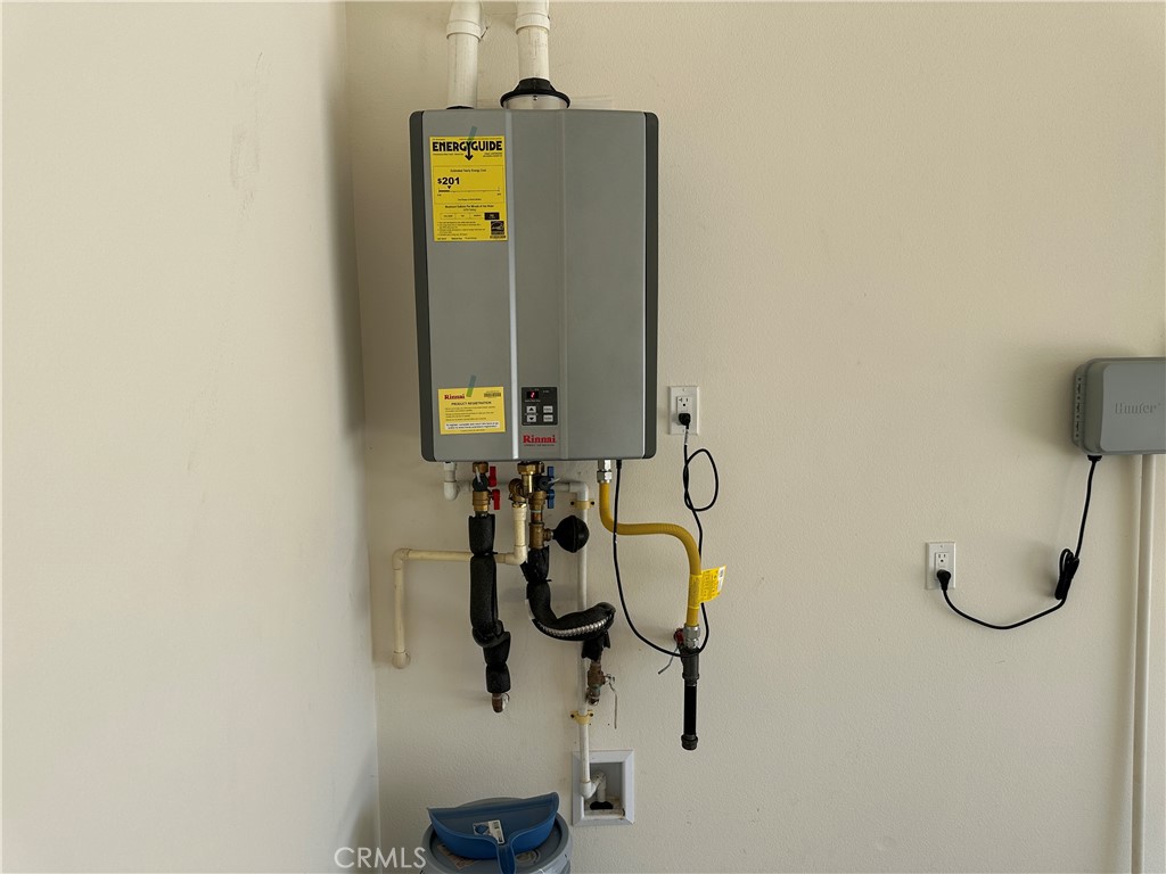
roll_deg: +1.4
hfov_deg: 71.6
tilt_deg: -5.0
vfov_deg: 56.8
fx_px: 808
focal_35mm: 24
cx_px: 583
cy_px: 437
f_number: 1.78
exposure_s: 1/989
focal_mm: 6.86
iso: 80
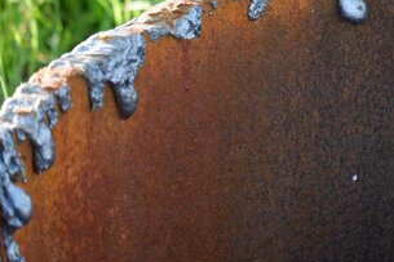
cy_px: -60
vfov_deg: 1.5
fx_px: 9910
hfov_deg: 2.3
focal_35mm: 906
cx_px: 506
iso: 800
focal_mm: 230
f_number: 6.7
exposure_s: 1/160
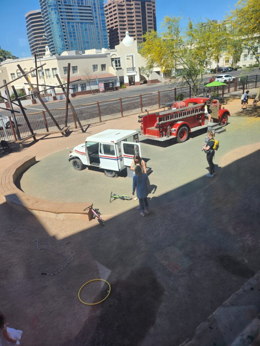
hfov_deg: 56.8
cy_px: 173
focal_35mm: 24
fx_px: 240
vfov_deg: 71.6
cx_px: 130
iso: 50
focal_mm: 5
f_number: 1.8
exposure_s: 1/645
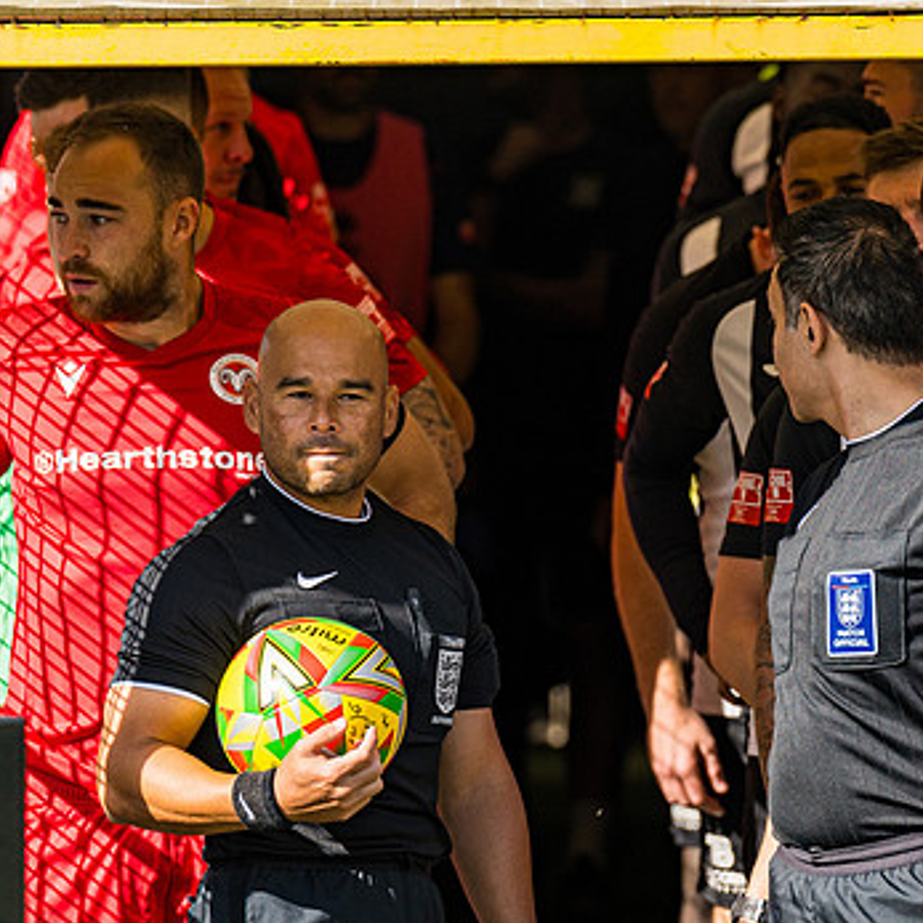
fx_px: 14963
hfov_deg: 3.5
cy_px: 497
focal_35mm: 496
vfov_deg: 3.5
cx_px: 583
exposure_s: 1/1250
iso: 100
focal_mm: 200
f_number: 4
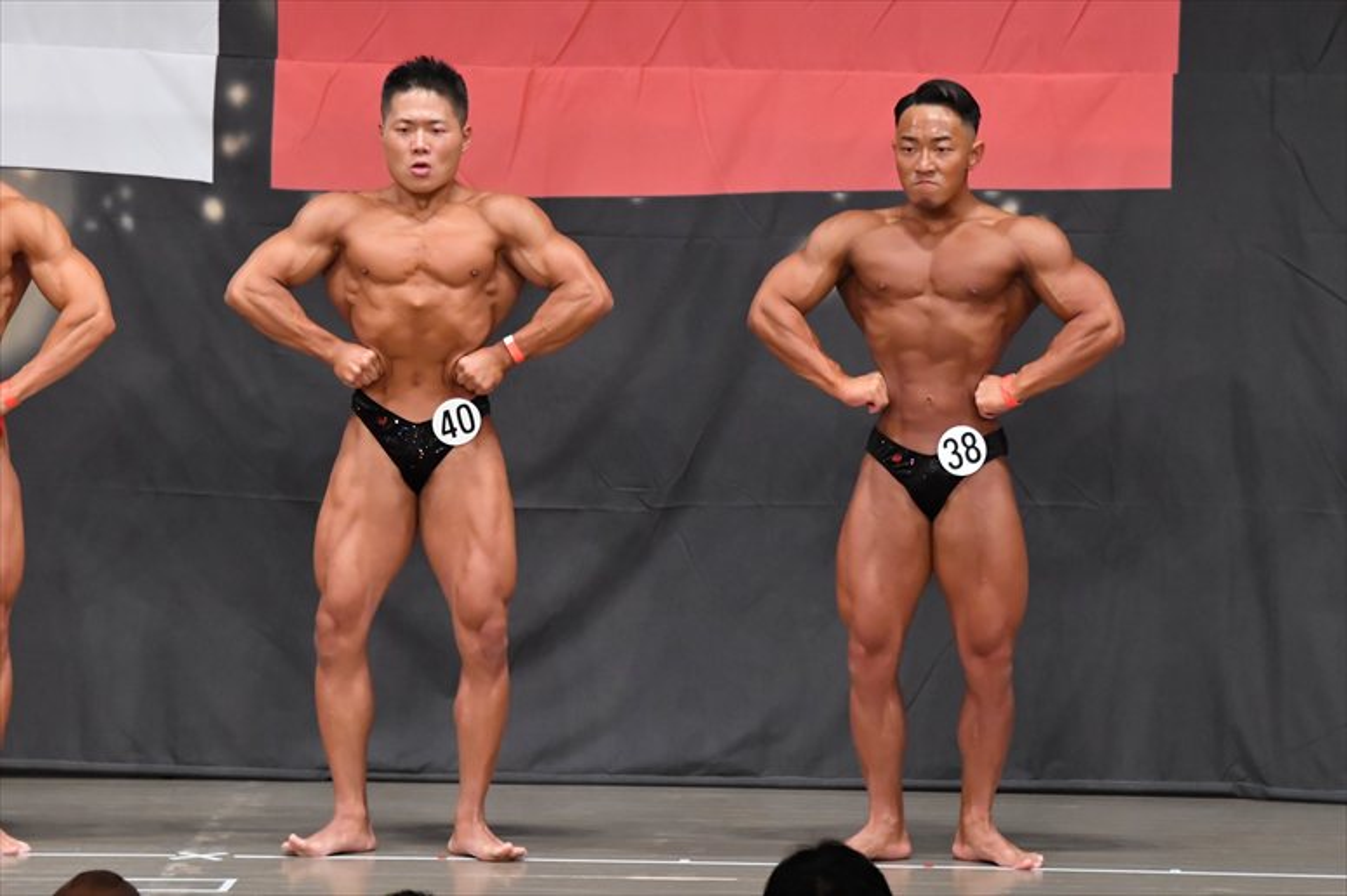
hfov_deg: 8.6
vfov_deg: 5.7
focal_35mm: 240
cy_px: 448
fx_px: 8976
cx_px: 674
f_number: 5.6
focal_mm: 160
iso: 6400
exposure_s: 1/400
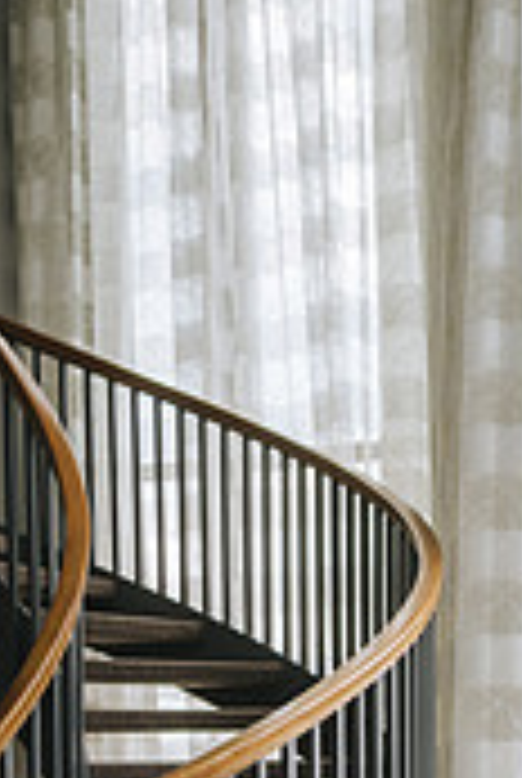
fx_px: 1798
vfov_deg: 23.2
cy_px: 823
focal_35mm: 83
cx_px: 598
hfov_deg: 16.0
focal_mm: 32
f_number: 2.8
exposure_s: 1/250
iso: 200
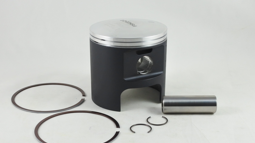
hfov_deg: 50.5
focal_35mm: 40
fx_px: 270
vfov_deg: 29.7
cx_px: 127
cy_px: 79
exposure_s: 1/125
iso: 450
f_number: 4
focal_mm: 14.3
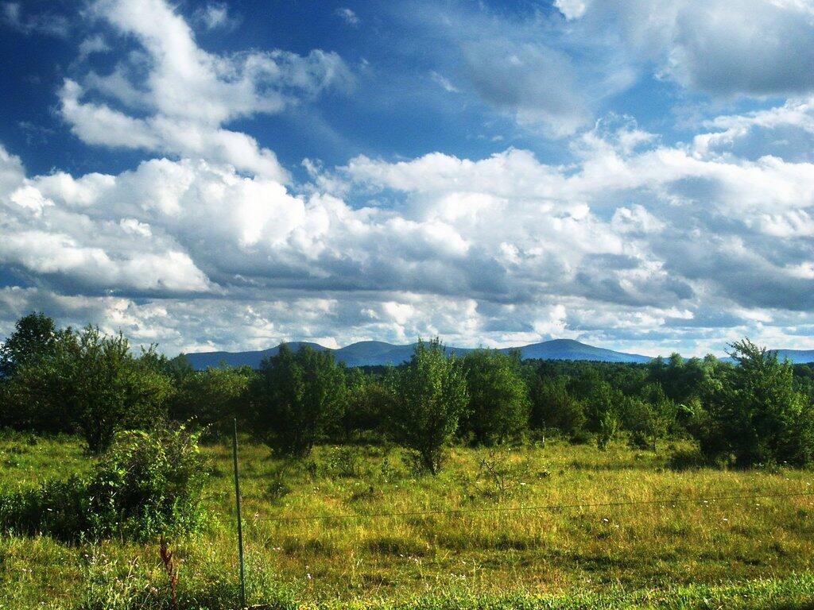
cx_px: 407
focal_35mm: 53
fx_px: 1246
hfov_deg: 36.2
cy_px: 305
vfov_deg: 27.5
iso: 64
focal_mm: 10.95
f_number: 8
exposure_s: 1/90
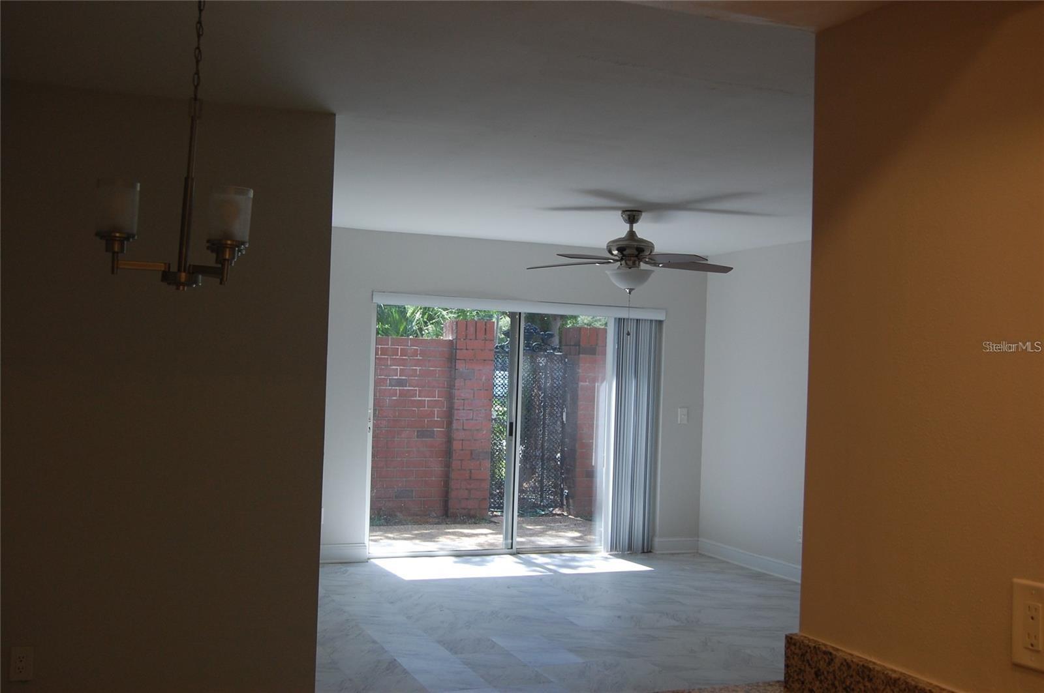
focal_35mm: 39
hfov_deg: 49.6
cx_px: 522
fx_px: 1130
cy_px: 346
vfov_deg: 34.1
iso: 400
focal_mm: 26
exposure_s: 1/125
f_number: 5.6
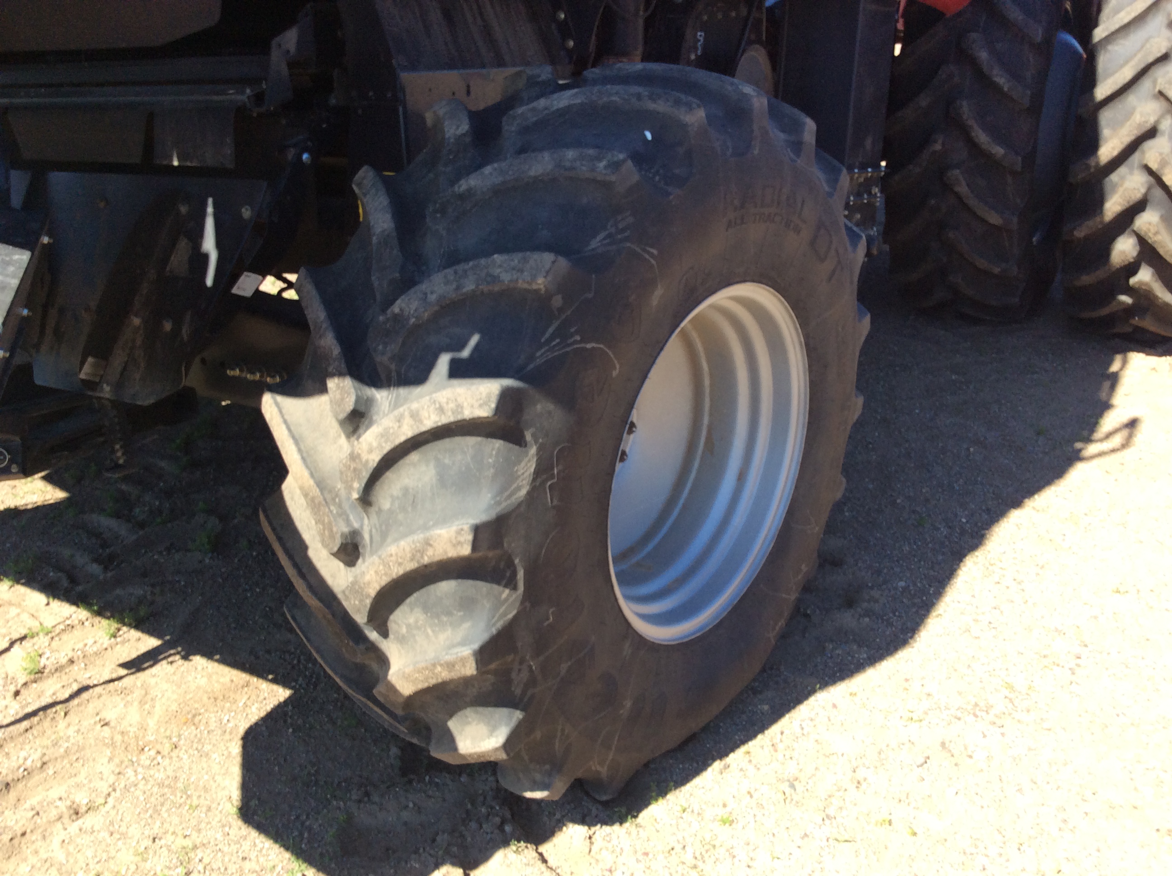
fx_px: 1082
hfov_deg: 56.9
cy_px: 438
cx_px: 586
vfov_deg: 44.1
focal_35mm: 32
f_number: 2.4
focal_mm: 3.3
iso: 32
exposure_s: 1/457
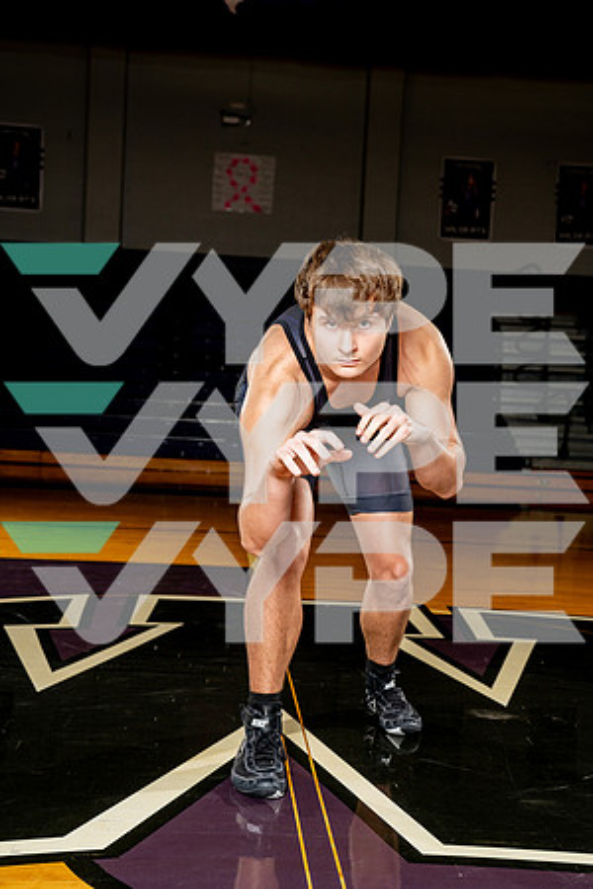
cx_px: 296
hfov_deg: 28.6
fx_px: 1161
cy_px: 444
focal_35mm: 47
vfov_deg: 41.9
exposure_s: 1/250
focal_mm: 47
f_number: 5.6
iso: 320
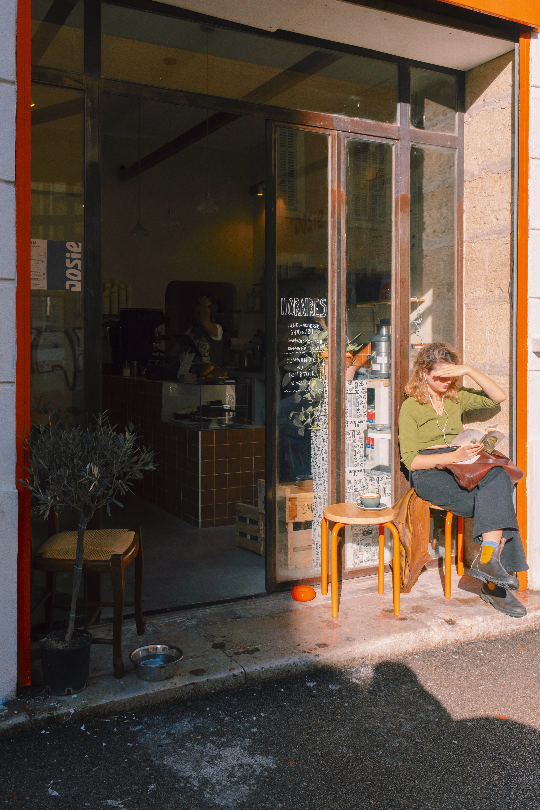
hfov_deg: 40.0
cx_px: 270
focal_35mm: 33
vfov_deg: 57.2
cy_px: 405
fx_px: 742
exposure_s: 1/900
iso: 500
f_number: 5.6
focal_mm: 21.7
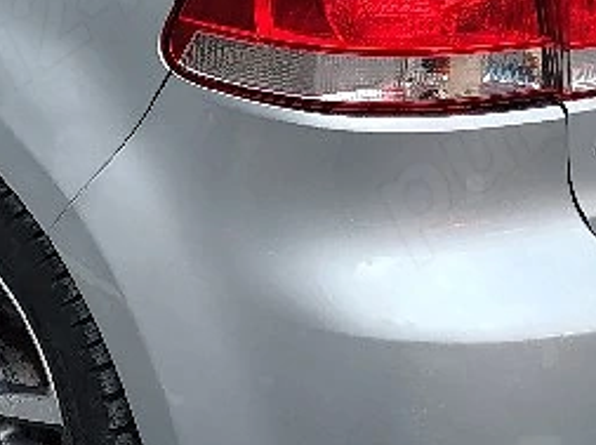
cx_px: 174
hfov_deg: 20.6
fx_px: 1633
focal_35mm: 95
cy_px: 66
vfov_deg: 15.4
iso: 743
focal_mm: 5.56
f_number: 1.8
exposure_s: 1/100
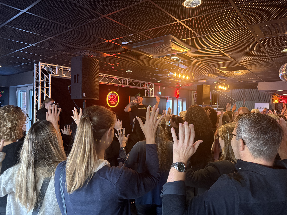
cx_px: 144
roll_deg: -1.6
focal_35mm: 24
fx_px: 199
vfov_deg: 56.8
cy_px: 108
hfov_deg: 71.6
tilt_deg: -0.7
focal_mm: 6.76
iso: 800
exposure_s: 1/55
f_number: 1.78
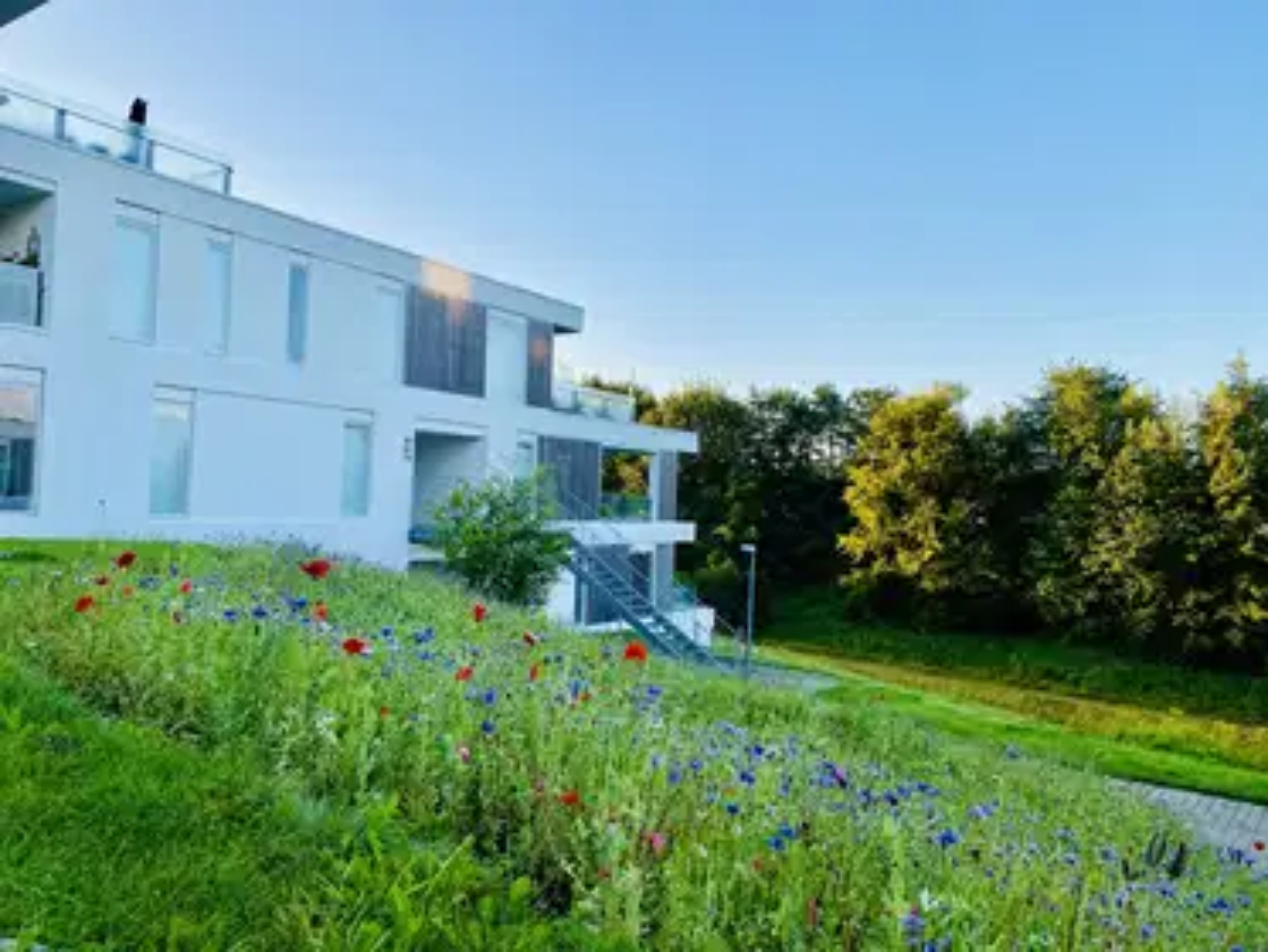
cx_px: 634
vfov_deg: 53.1
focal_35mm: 26
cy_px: 476
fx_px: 953
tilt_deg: -0.1
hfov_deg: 67.3
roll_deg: -1.3
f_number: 1.8
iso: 32
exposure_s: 1/549
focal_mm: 4.25
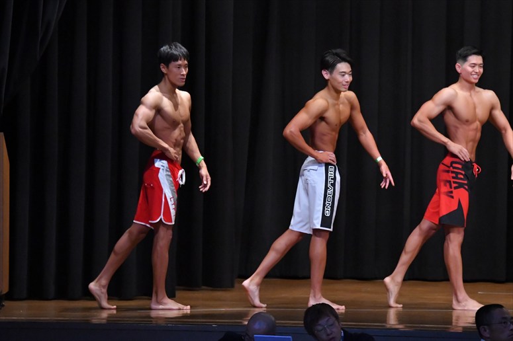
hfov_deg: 10.2
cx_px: 256
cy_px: 170
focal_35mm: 202
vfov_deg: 6.8
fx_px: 2877
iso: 8000
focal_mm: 135
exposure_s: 1/400
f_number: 5.6
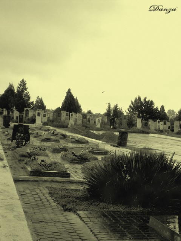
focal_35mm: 61
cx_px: 90
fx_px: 425
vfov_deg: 31.7
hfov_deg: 24.0
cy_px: 120
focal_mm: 10.3
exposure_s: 1/177
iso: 50
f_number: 3.4
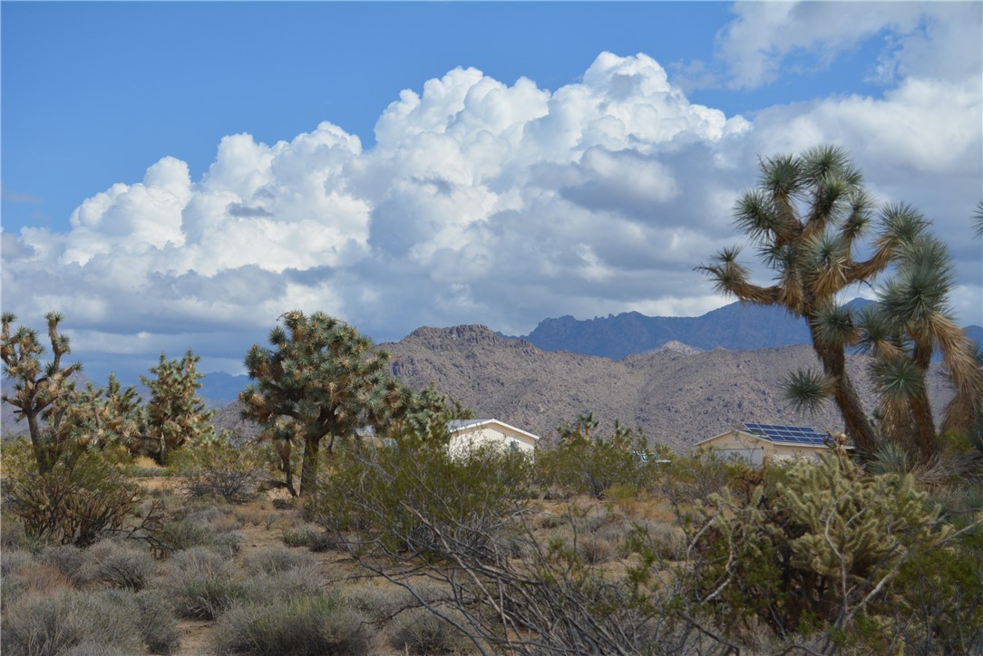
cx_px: 492
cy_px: 328
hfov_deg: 24.6
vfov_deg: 16.6
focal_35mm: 82
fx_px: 2254
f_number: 8
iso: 400
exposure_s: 1/2000
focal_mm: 55
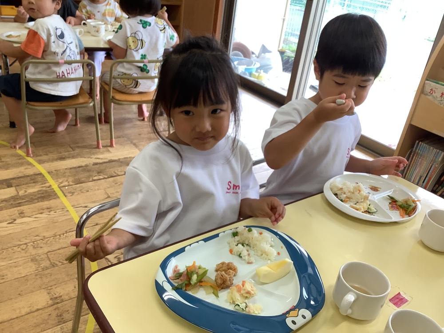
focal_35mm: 31
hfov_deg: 58.4
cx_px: 222
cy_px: 166
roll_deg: -8.4
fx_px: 398
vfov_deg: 45.4
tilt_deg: -28.4
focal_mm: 3.3
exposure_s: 1/120
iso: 80
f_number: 2.4
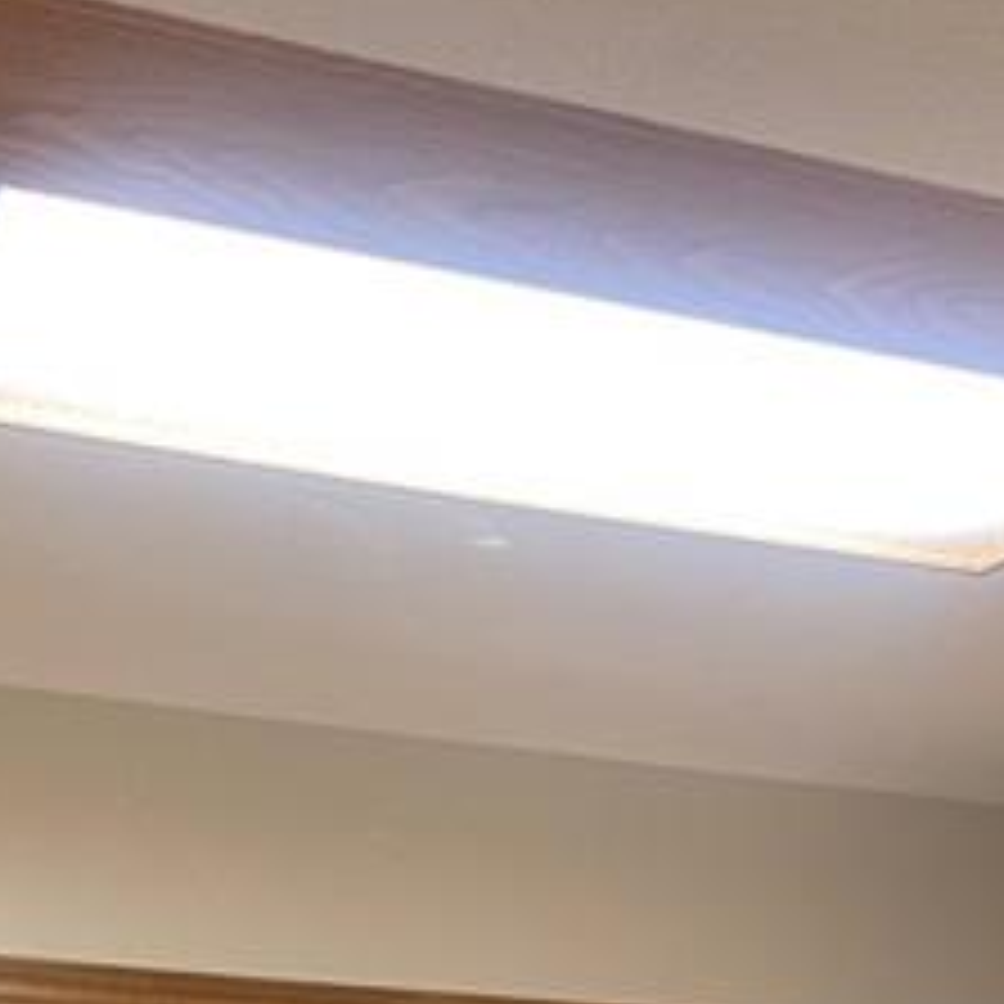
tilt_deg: -3.8
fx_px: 2592
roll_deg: -0.6
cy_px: 1553
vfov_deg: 19.0
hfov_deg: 21.5
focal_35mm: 79
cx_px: 117
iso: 125
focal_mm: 4.25
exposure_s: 1/60
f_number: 1.8
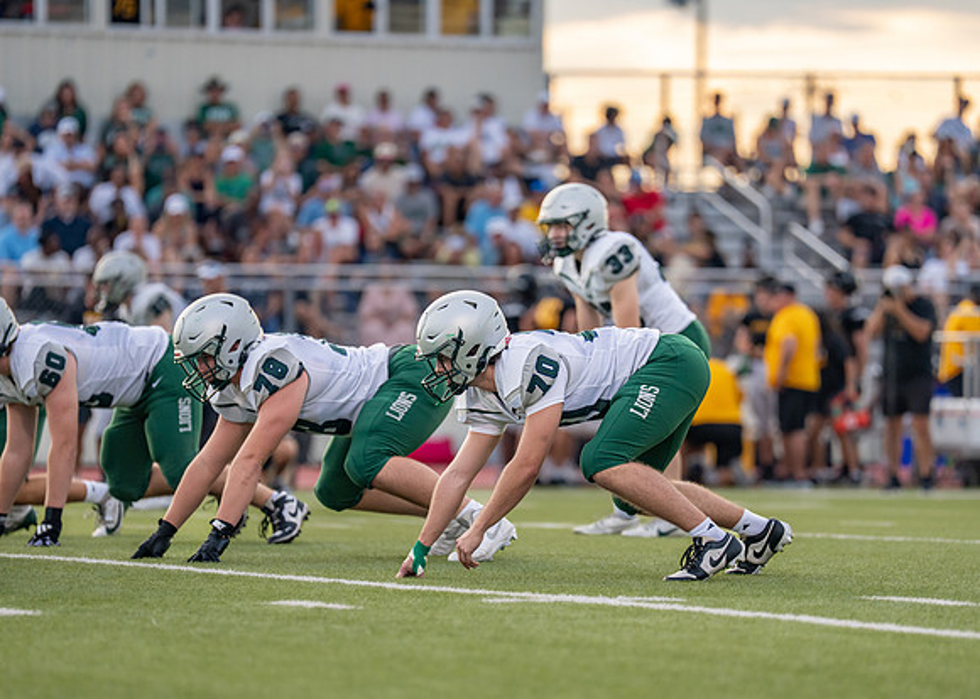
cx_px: 509
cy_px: 404
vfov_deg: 5.4
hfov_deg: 7.6
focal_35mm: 264
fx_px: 7351
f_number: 2.8
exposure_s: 1/2000
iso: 800
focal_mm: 200
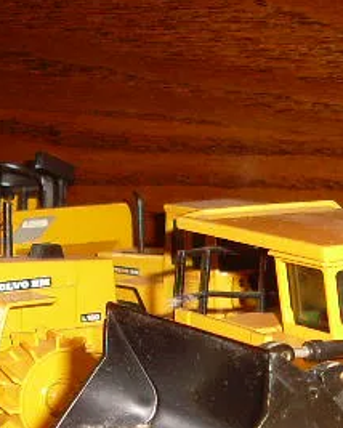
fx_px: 1800
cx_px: 369
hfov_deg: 10.8
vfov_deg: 13.4
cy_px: 430
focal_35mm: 142
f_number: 3
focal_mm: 6.3
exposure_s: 1/45
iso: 100
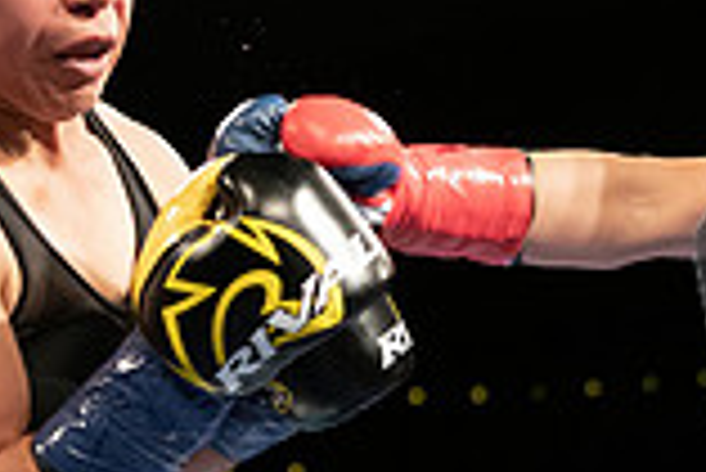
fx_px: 3160
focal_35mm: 161
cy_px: 277
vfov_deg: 8.5
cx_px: 734
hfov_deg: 12.6
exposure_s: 1/1250
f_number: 2.8
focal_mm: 42
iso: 1600
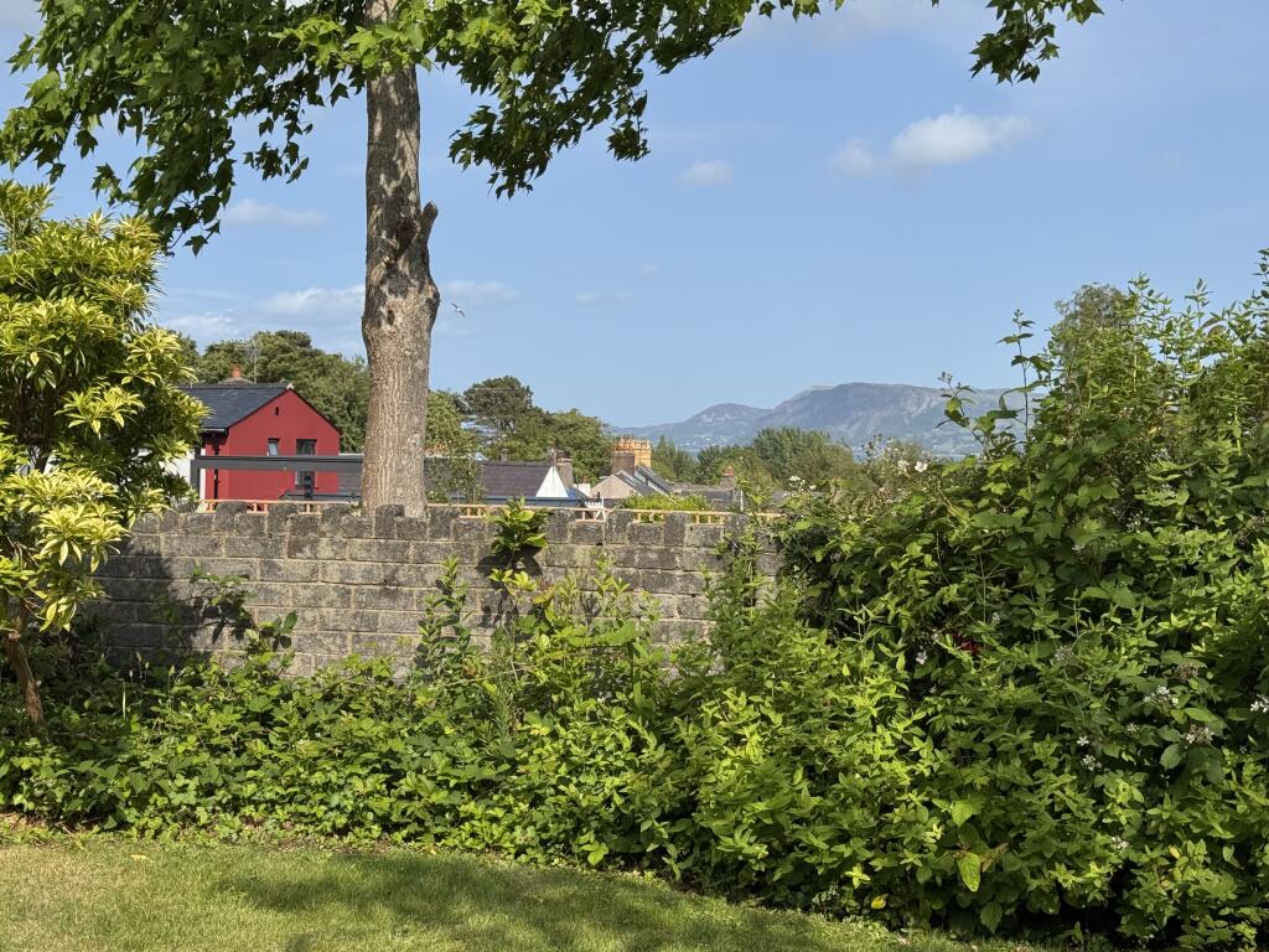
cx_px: 634
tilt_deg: -0.5
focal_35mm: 48
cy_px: 476
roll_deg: -0.1
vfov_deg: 30.3
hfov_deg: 39.7
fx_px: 1760
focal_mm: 6.76
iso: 64
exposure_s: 1/5376
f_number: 1.78
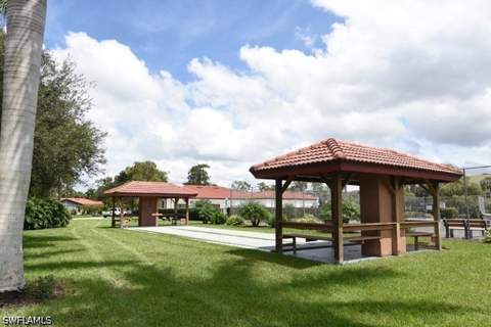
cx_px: 246
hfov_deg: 73.7
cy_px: 164
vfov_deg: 53.1
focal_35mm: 24
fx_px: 327
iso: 200
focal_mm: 16
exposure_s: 1/640
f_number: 8
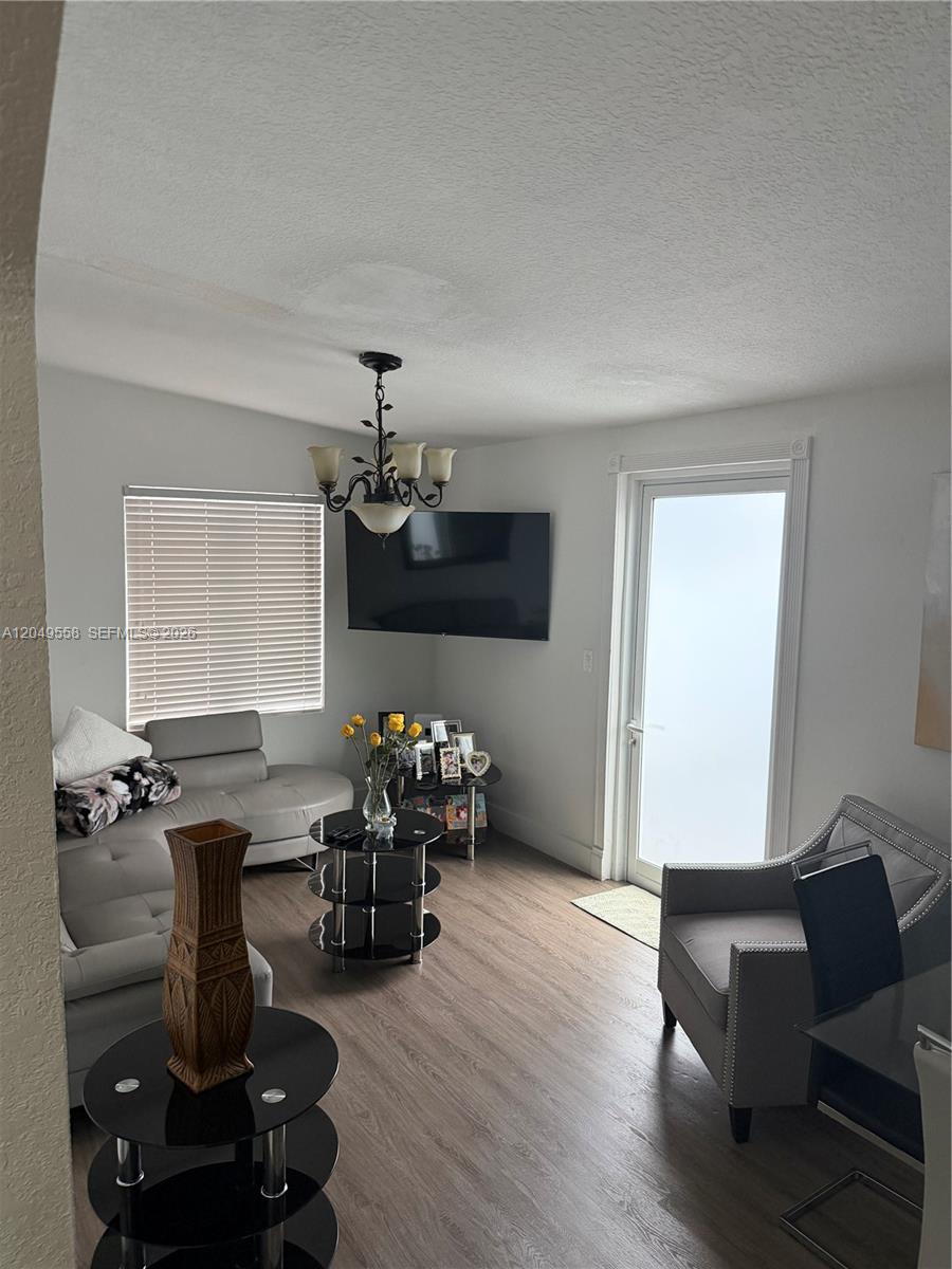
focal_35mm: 24
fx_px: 880
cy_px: 634
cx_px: 476
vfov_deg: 71.6
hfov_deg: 56.8
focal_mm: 6.76
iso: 400
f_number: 1.78
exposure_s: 1/60
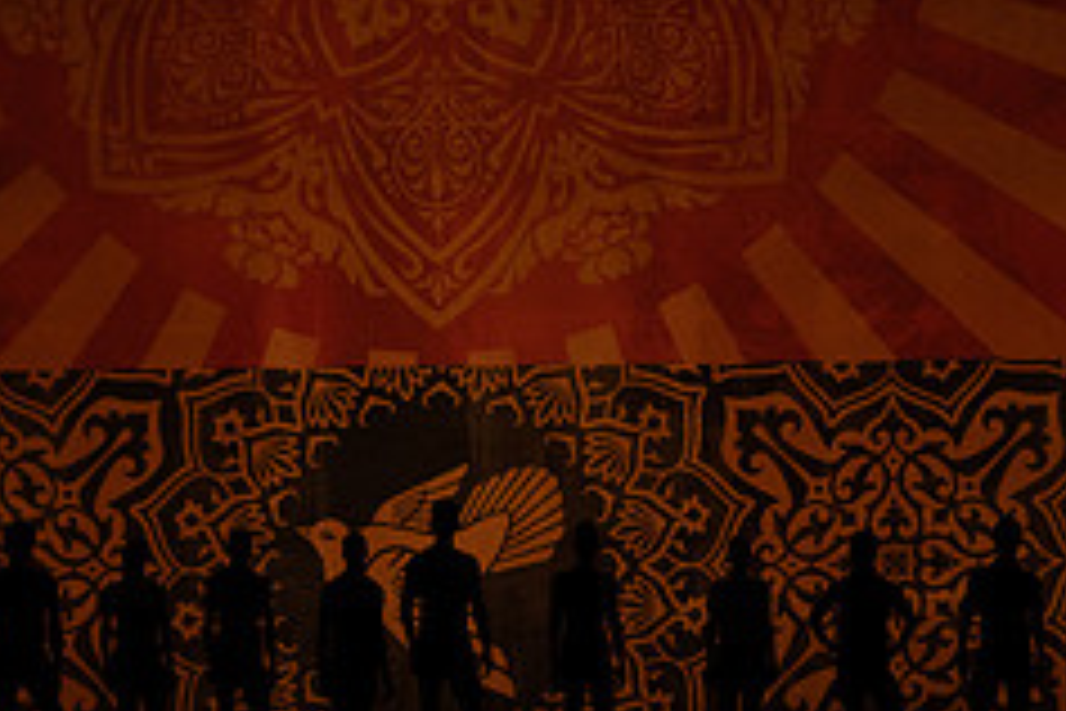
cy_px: 326
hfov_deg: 12.0
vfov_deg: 8.0
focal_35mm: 171
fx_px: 5063
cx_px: 499
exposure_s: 1/500
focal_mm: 70
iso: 3200
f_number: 5
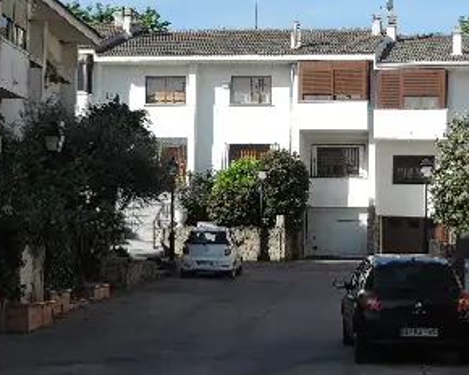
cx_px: 289
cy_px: 78
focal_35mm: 97
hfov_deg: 19.7
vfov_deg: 15.8
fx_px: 1346
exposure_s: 1/640
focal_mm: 9.6
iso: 80
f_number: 3.7
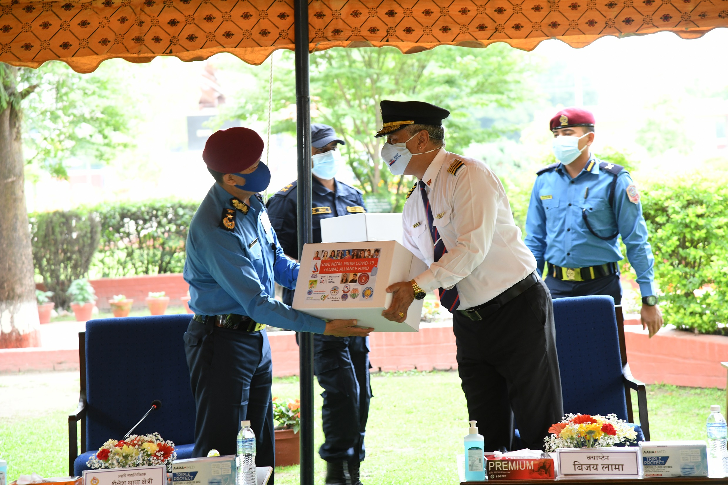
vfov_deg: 13.0
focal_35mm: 105
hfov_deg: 19.5
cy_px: 242
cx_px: 364
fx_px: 2123
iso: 1600
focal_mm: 105
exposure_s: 1/80
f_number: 6.3
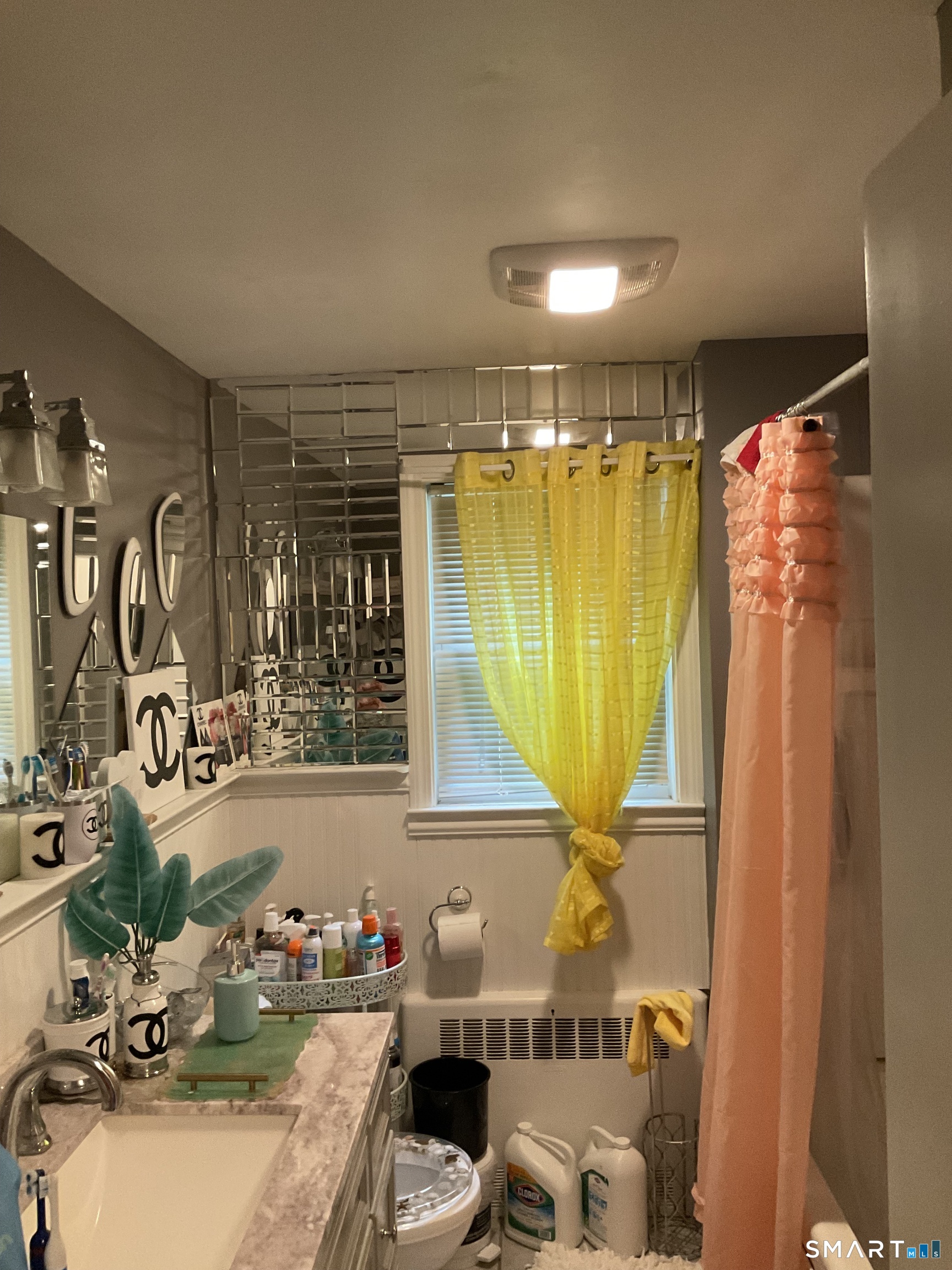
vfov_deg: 61.7
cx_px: 476
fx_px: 1063
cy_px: 635
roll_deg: +1.3
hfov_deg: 48.2
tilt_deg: +0.6
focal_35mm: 29
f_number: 1.8
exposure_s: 1/60
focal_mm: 3
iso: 250
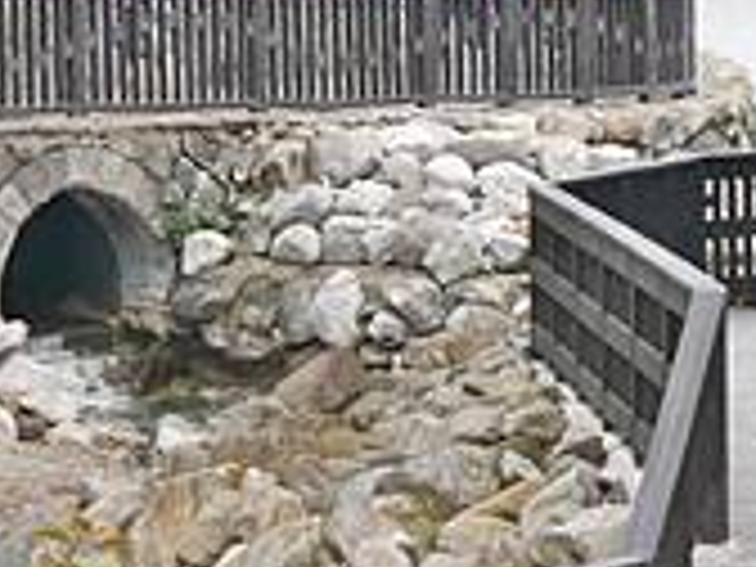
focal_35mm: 167
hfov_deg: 11.8
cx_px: 482
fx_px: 3647
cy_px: 56
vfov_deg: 8.9
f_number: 3.5
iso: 200
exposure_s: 1/320
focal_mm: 14
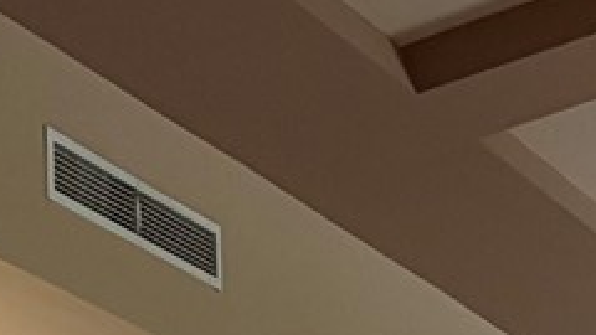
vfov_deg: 5.8
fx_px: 2987
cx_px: 1592
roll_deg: -0.9
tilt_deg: +0.7
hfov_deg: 9.6
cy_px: 1127
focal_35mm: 189
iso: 320
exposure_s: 1/60
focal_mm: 5.96
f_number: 1.6
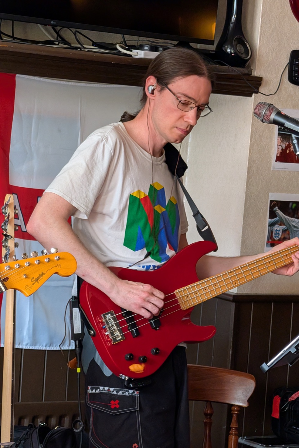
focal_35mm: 124
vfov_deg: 16.5
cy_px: 233
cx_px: 152
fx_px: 1545
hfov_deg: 11.1
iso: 858
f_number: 2.8
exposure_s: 1/192
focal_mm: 17.91
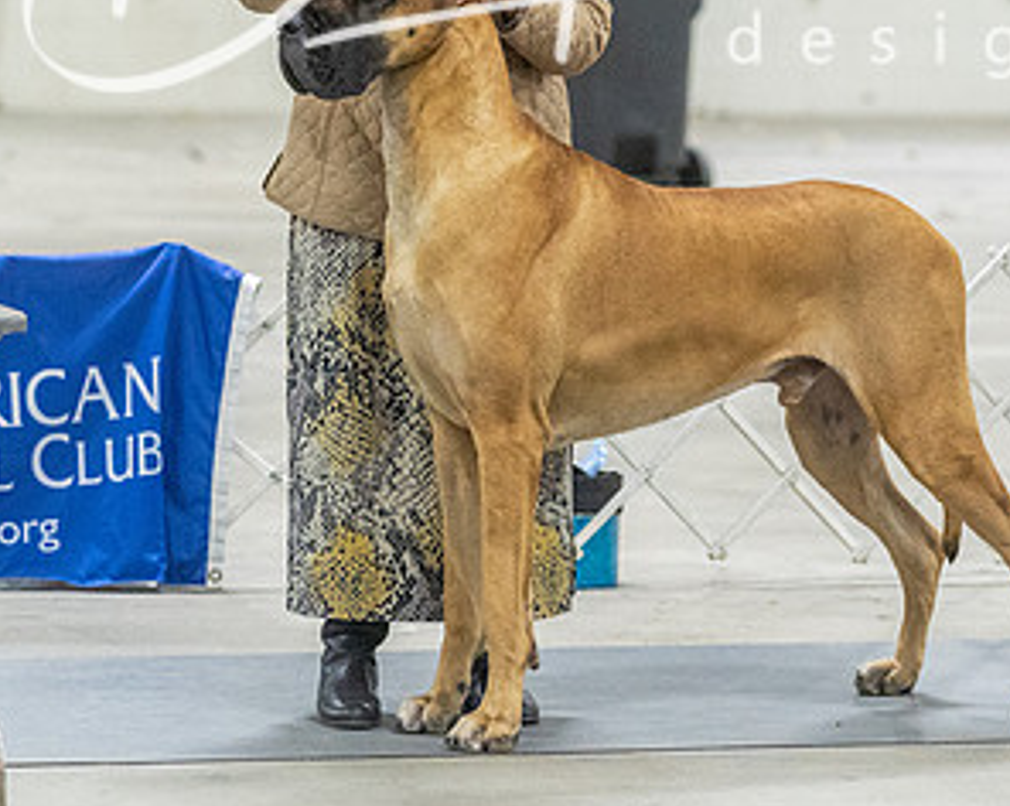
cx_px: 599
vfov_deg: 6.0
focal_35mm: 255
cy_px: 164
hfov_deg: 7.6
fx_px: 7612
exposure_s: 1/320
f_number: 3.2
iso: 6400
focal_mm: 119
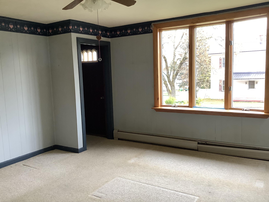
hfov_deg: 58.4
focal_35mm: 31
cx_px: 134
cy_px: 101
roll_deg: +1.5
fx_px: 241
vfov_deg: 45.4
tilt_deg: -7.1
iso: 100
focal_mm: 3.3
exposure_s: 1/60
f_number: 2.4
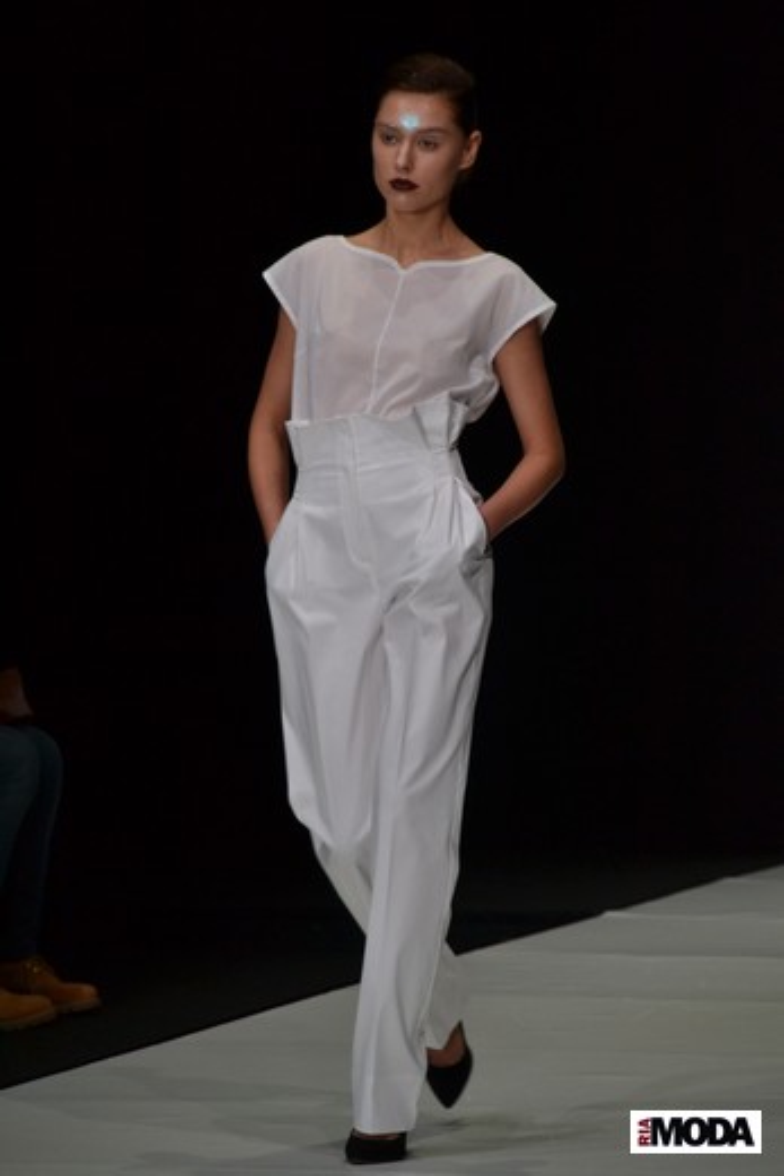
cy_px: 588
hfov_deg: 4.6
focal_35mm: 300
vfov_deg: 6.9
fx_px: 9793
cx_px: 392
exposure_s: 1/200
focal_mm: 200
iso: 640
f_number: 5.6
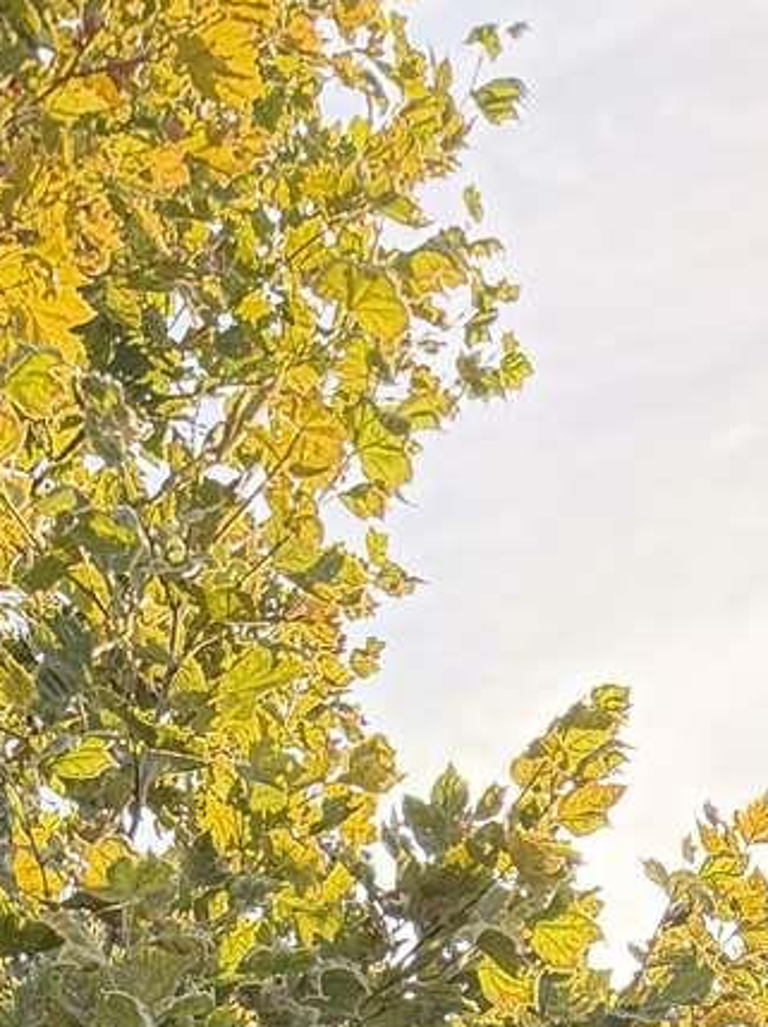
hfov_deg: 11.4
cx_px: -17
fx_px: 3822
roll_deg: -0.7
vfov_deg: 11.5
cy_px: 2739
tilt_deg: -3.6
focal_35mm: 129
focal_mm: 6.76
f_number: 1.78
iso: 100
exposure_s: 1/617
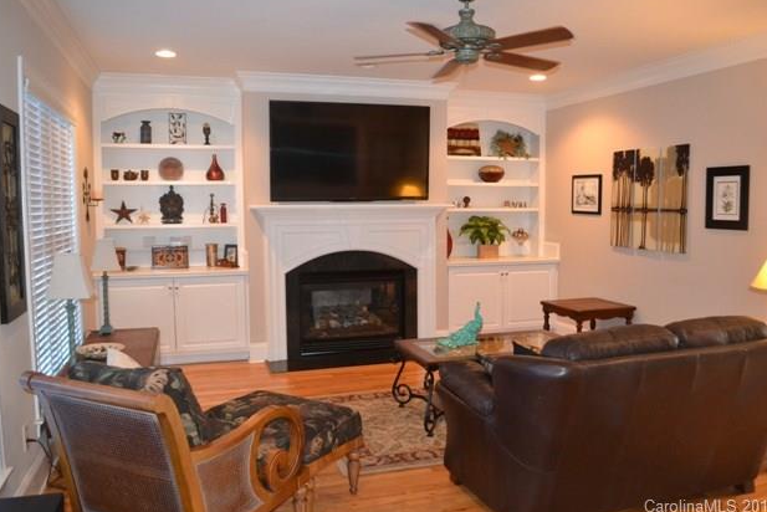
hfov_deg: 65.4
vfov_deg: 46.4
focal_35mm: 28
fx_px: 597
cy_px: 253
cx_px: 389
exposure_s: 1/60
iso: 3200
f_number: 3.5
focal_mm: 18
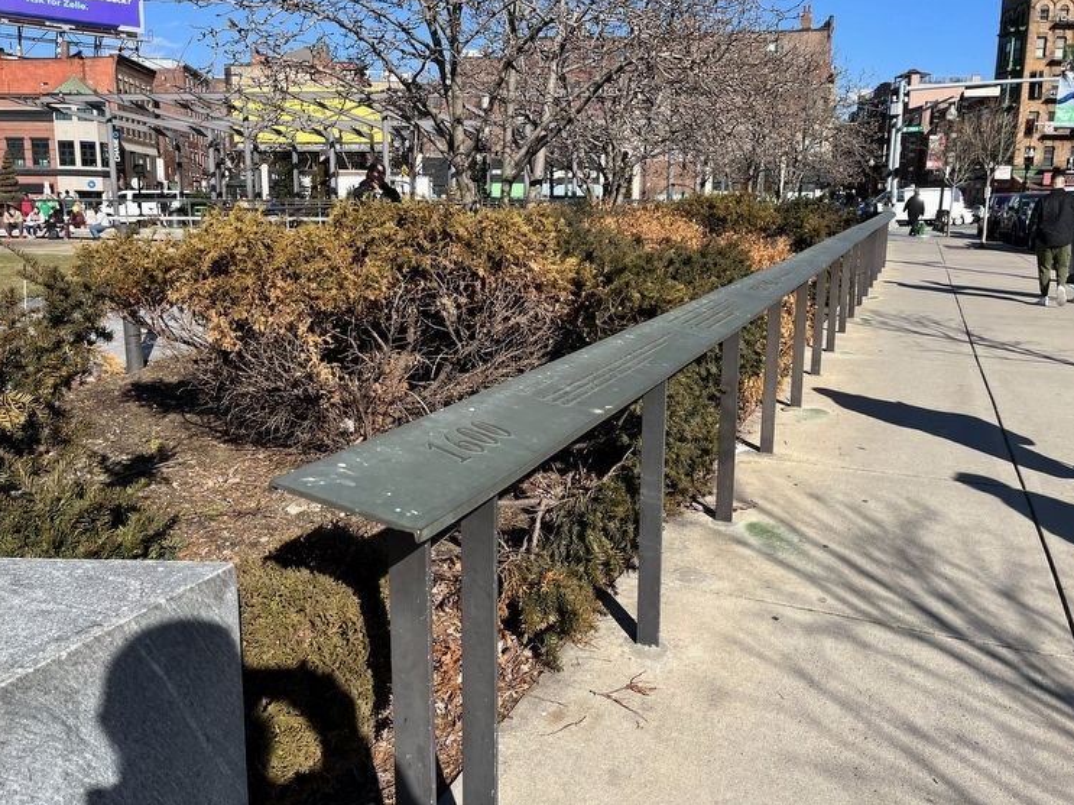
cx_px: 564
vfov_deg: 49.7
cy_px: 377
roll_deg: -0.1
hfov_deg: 63.4
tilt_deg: -10.4
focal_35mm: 28
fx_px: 869
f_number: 1.6
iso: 50
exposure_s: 1/2755
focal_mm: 5.1
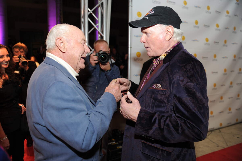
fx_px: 161
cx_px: 121
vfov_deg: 53.1
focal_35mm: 24
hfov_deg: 73.8
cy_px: 80
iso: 250
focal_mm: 24
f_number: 2.8
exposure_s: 1/250
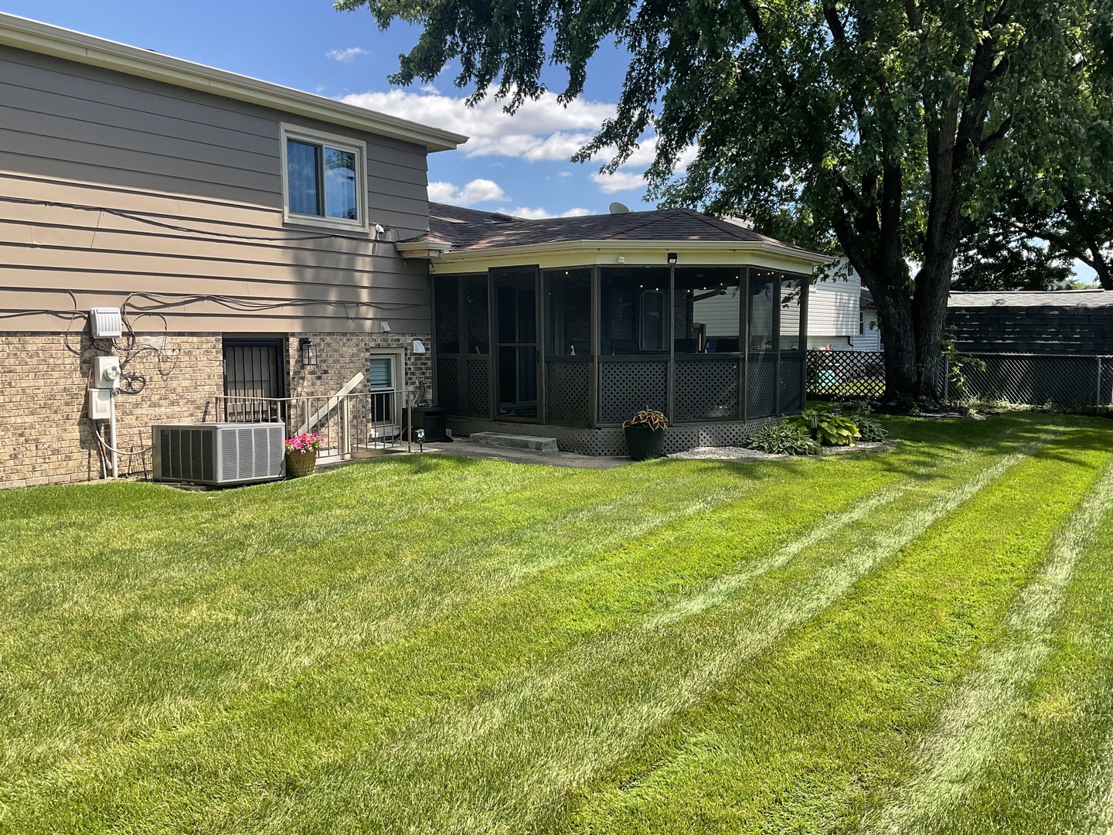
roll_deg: +0.0
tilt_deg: -5.0
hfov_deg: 61.7
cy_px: 418
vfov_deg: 48.2
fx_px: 932
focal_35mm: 29
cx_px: 556
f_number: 1.8
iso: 16
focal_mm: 3
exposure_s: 1/770
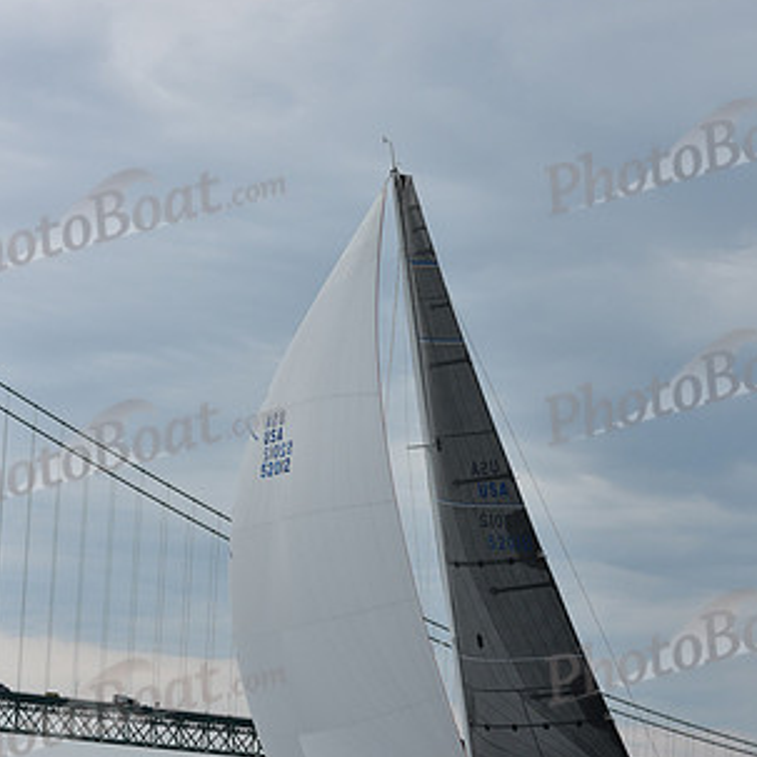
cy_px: 547
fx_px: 2821
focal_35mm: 114
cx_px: 416
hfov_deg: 15.3
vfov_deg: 15.2
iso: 250
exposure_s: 1/800
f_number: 6.3
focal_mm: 70
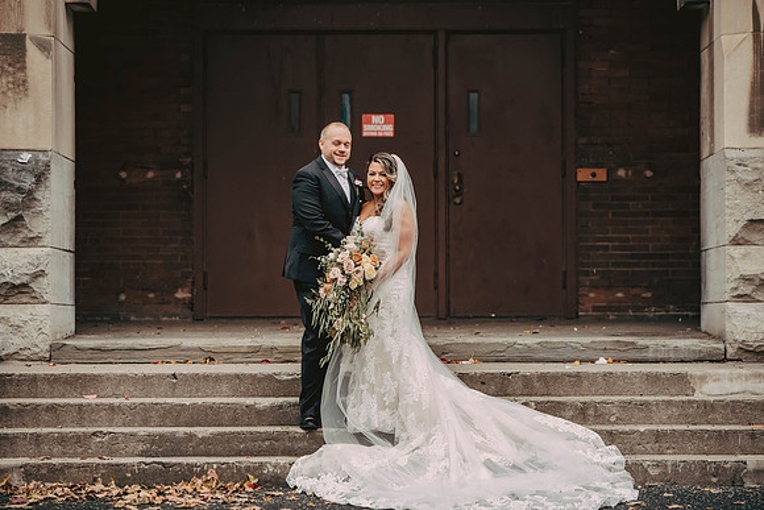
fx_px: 2698
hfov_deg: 16.1
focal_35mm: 127
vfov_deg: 10.8
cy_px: 255
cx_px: 382
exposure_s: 1/500
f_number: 3.2
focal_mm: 125
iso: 800
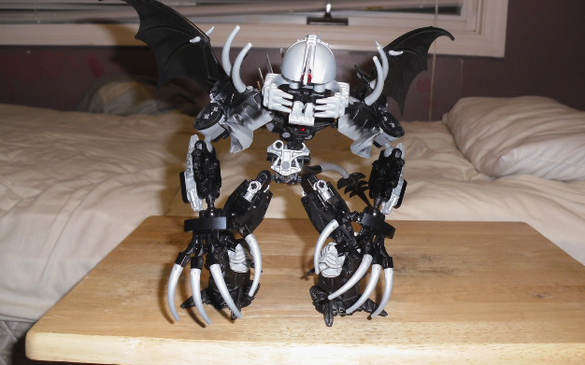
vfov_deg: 32.7
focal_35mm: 39
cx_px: 295
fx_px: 622
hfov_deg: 50.4
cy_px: 166
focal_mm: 6.3
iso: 200
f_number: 3.1
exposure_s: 1/60
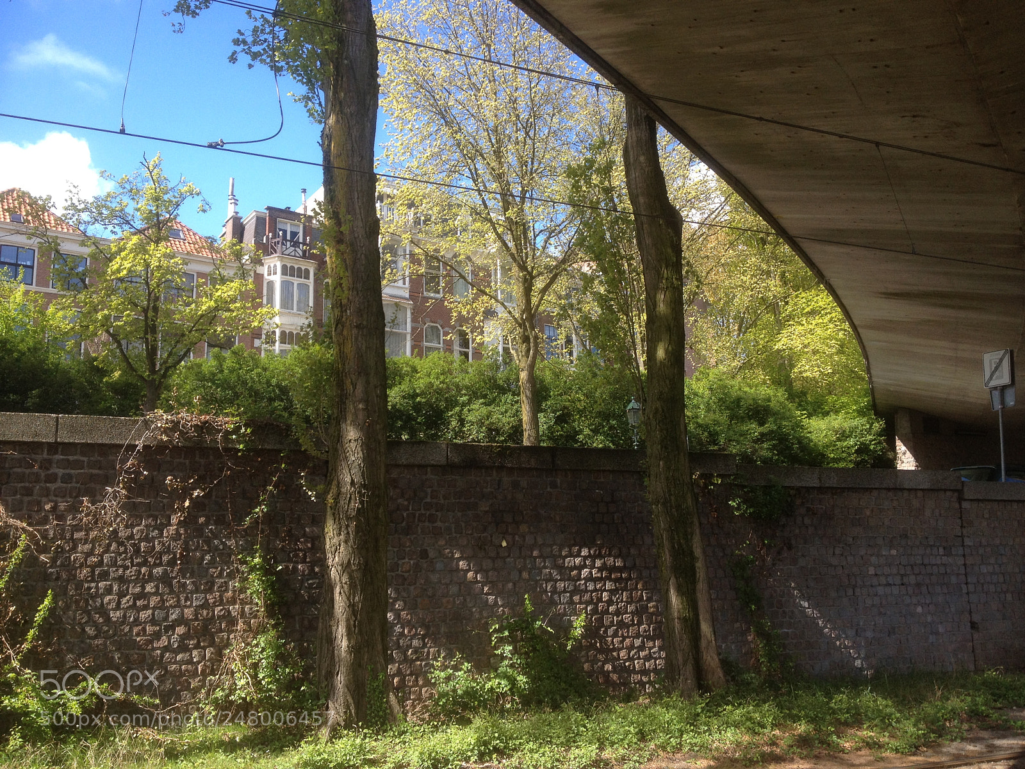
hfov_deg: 52.6
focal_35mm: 35
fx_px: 1036
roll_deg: +0.3
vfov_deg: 40.7
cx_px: 512
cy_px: 384
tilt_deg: +9.7
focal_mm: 4.28
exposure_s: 1/456
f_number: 2.4
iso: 50
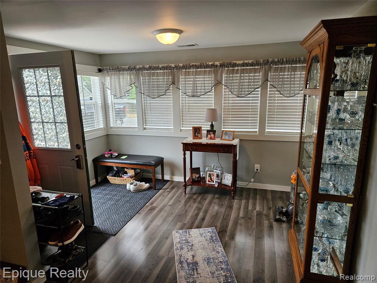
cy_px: 142
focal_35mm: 23
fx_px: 250
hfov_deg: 73.9
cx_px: 188
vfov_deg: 58.9
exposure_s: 1/120
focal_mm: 5.4
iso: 80
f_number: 1.8
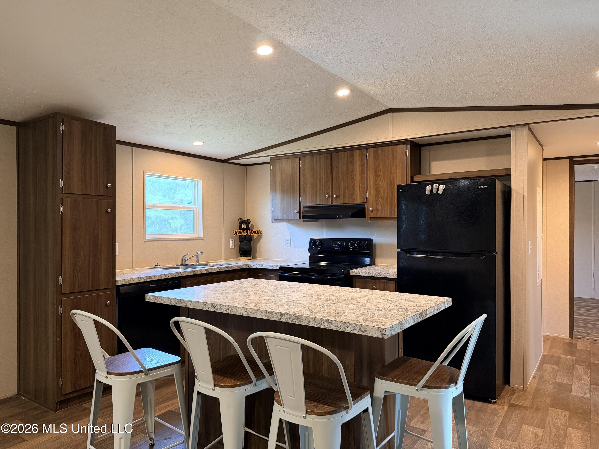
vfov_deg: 56.8
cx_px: 300
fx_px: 415
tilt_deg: -0.2
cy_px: 224
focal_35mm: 24
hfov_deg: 71.6
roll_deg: +0.4
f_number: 1.78
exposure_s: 1/60
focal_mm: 6.76
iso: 250
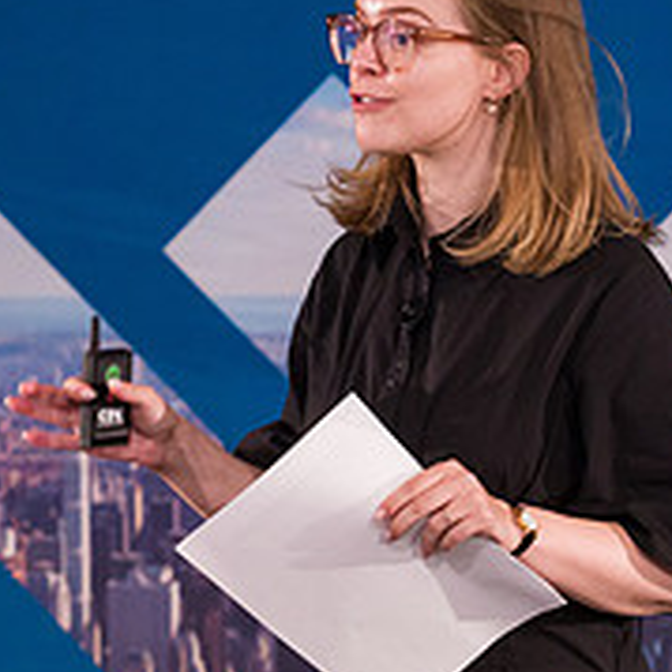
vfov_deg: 4.0
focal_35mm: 435
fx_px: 9554
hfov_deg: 4.0
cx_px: 493
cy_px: 155
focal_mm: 150
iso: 3200
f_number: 3.2
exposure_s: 1/200
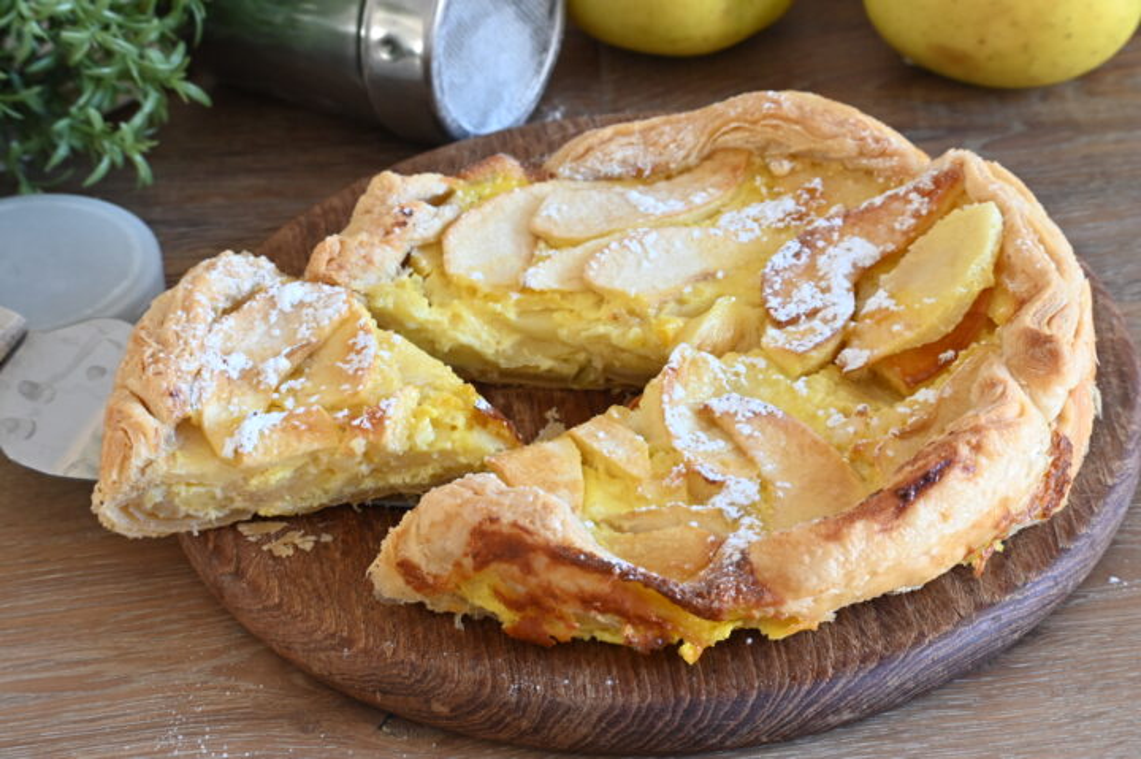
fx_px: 3547
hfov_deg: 18.3
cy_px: 380
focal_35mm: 112
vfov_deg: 12.2
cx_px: 570
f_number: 10
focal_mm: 75
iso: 640
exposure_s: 1/6
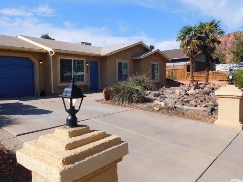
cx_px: 122
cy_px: 91
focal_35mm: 28
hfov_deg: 63.4
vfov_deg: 49.7
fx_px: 197
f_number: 6.4
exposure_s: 1/500
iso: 125
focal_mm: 4.9
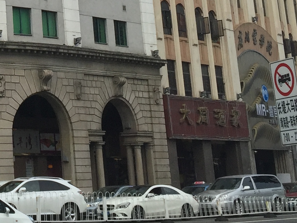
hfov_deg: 17.3
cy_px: -105
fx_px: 918
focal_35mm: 107
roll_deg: +0.2
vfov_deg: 13.1
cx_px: -86
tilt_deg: +16.5
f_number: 2.2
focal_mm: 4.15
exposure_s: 1/1319
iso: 32
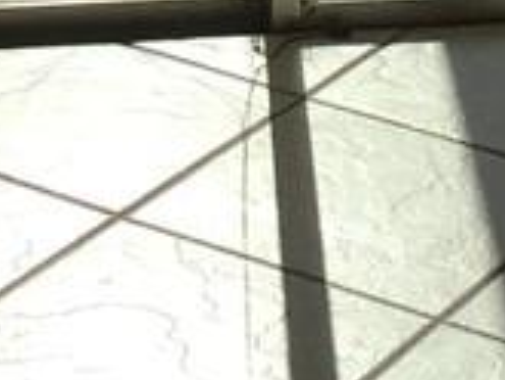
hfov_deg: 10.3
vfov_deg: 7.2
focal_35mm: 192
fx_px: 2803
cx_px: 318
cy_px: -595
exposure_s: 1/2398
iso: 25
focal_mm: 3.3
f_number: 2.4
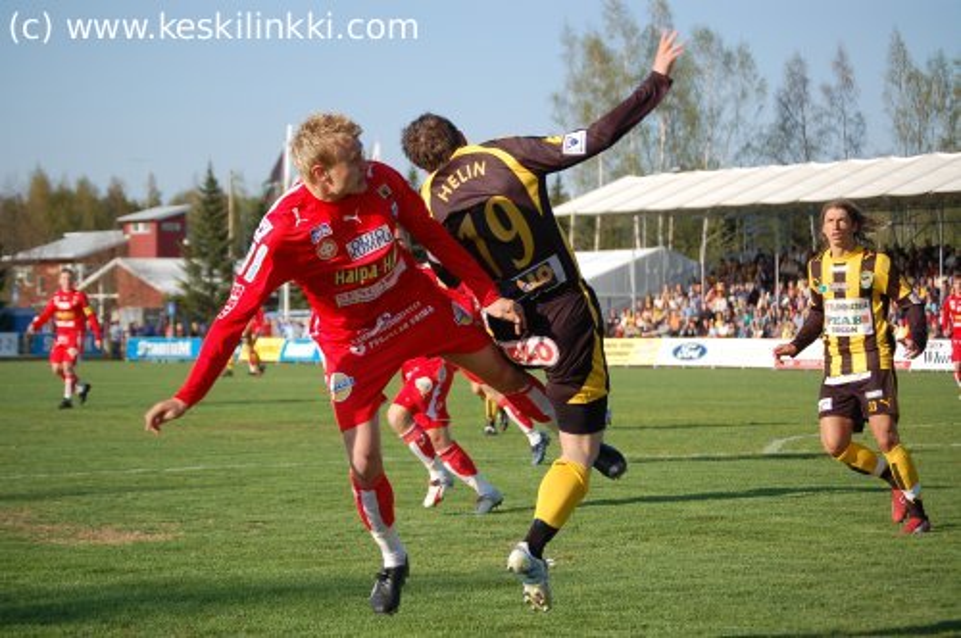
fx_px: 2799
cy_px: 319
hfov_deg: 19.5
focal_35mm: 105
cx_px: 480
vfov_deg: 13.0
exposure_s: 1/1000
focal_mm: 70
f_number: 4.5
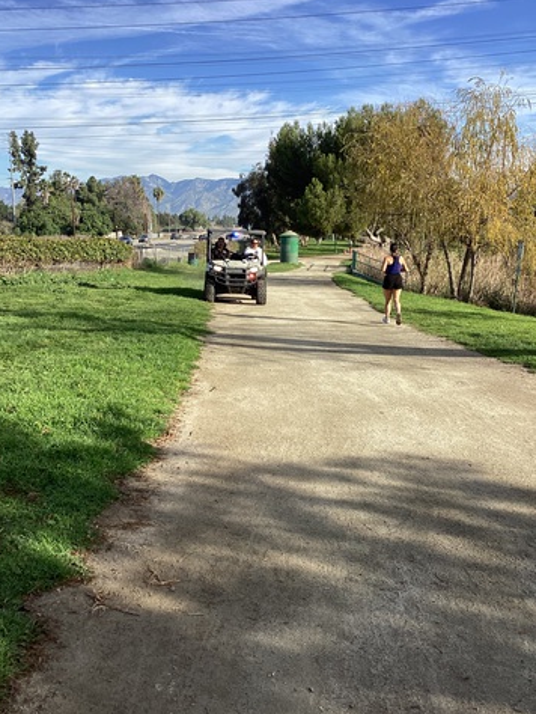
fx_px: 743
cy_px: 369
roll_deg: -0.2
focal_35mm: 36
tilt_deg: -14.0
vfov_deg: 51.3
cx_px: 293
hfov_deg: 39.7
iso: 25
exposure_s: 1/776
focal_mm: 3.3
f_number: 2.4
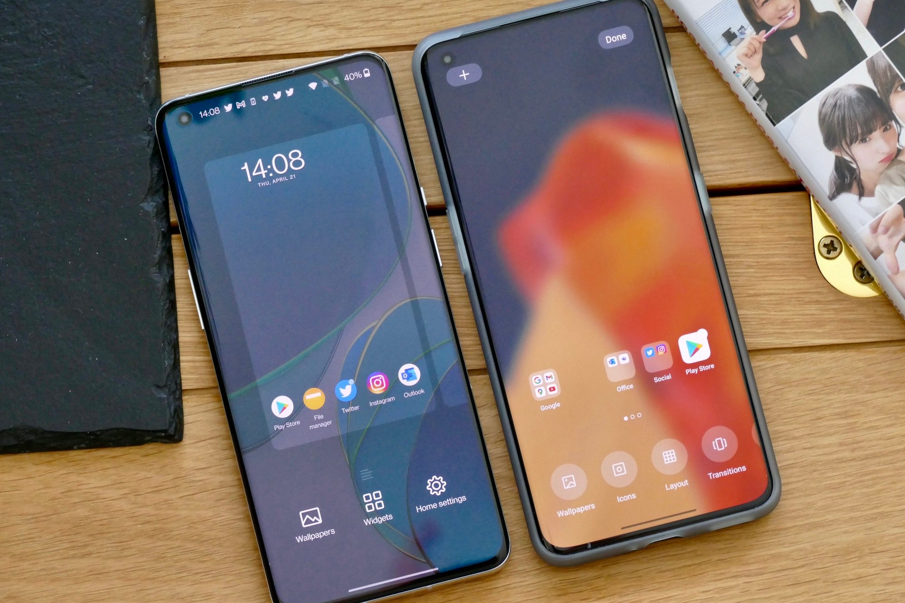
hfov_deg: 14.3
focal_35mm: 144
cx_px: 452
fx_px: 3619
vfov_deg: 9.5
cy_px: 302
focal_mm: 52.4
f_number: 4.5
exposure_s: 1/80
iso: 1600
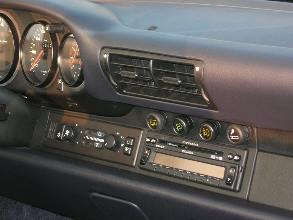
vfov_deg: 13.1
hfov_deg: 17.4
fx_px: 956
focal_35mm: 113
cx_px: 146
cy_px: 110
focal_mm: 23.4
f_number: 4.9
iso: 97
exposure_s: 1/60.1
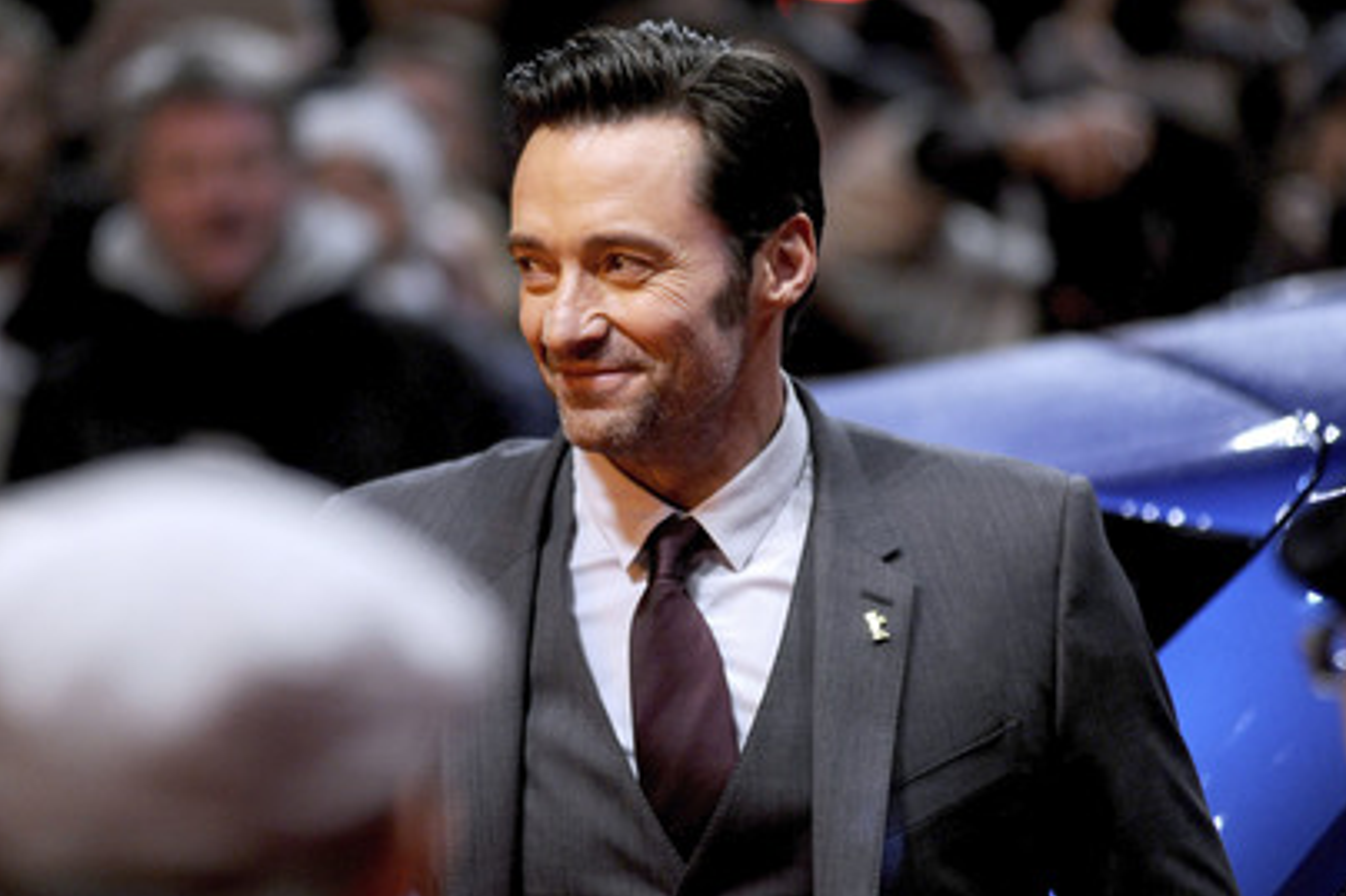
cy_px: 490
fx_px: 8334
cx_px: 610
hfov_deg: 9.2
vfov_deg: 6.2
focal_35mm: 223
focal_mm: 200
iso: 2000
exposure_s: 1/640
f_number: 2.8
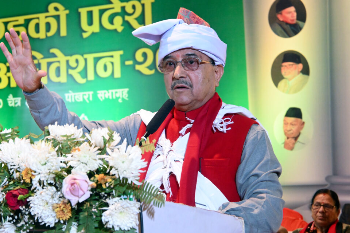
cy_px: 112
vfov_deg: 17.1
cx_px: 167
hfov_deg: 25.4
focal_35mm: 80
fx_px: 778
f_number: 6.3
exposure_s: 1/60
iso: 4500
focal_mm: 50
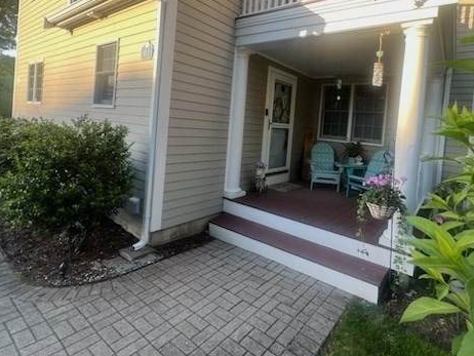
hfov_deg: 87.0
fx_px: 247
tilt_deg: -2.2
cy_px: 133
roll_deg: -4.6
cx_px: 276
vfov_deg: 70.5
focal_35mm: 18
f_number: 1.8
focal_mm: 1.57
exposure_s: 1/99
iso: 50
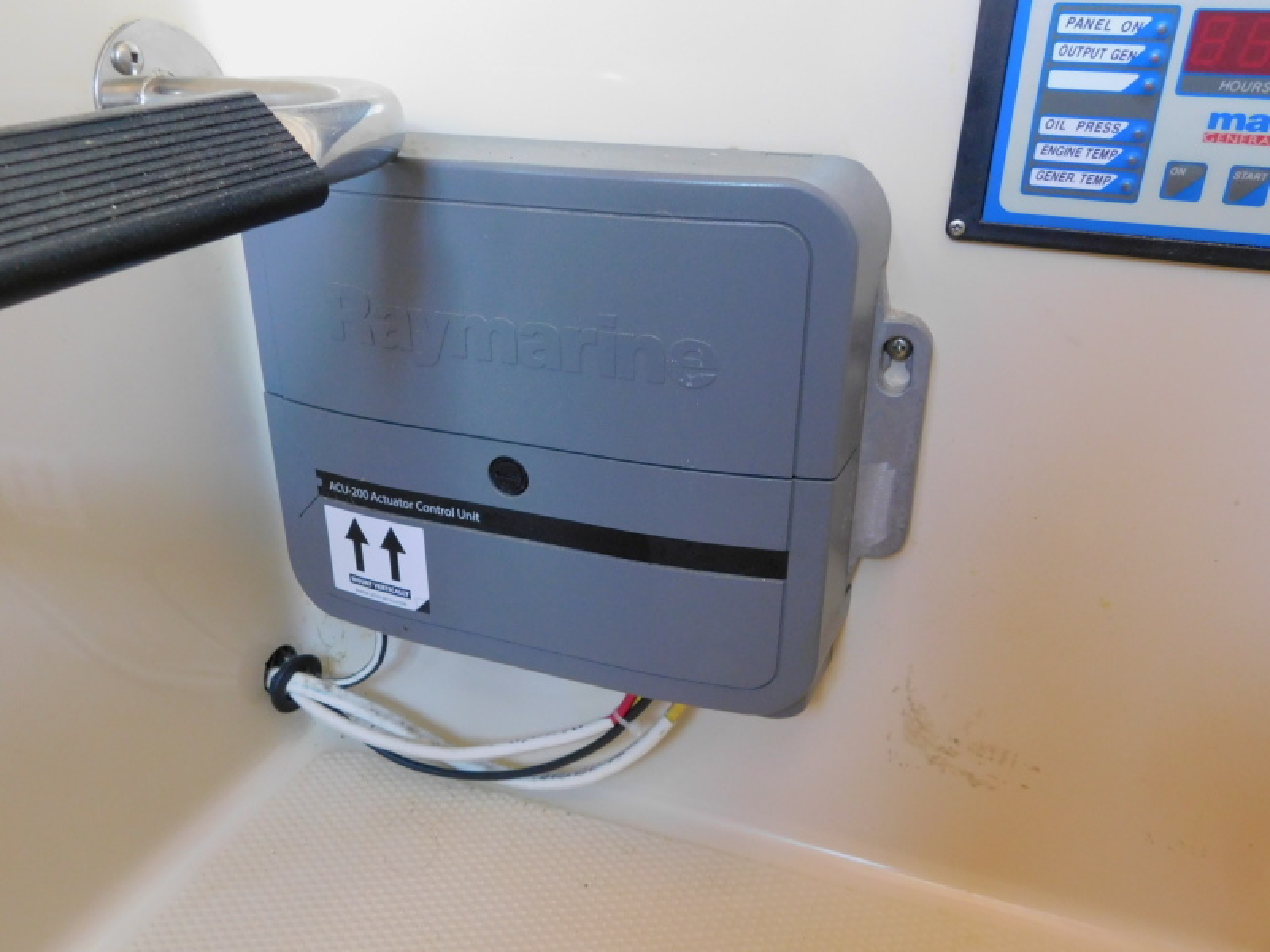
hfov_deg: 63.4
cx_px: 635
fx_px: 1027
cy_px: 476
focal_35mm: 28
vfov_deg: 49.7
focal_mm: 4.9
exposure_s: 1/8
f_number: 3.2
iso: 400
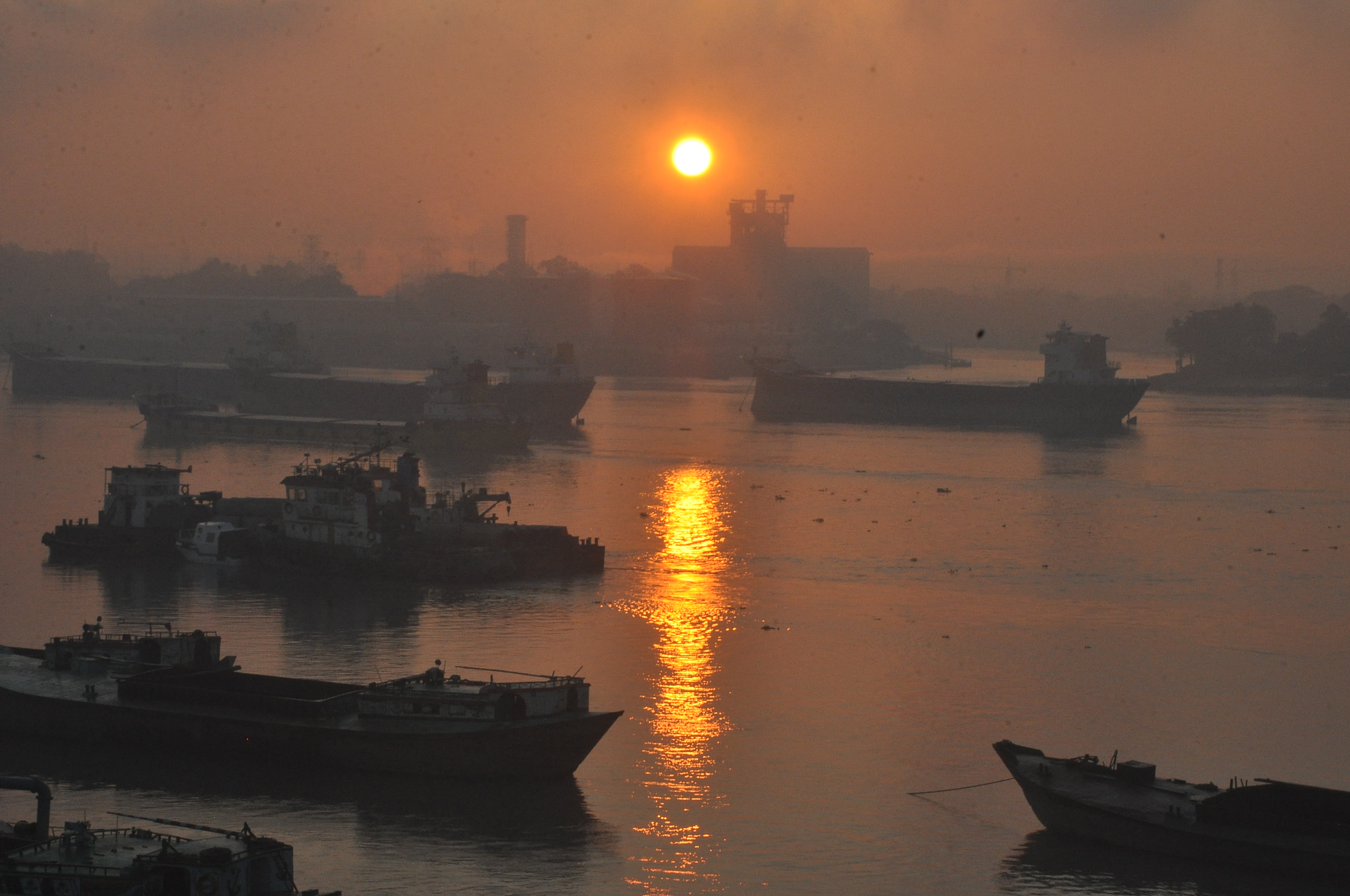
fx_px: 3483
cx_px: 675
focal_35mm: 93
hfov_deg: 21.9
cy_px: 448
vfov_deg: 14.7
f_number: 36
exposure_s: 1/125
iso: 800
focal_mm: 62
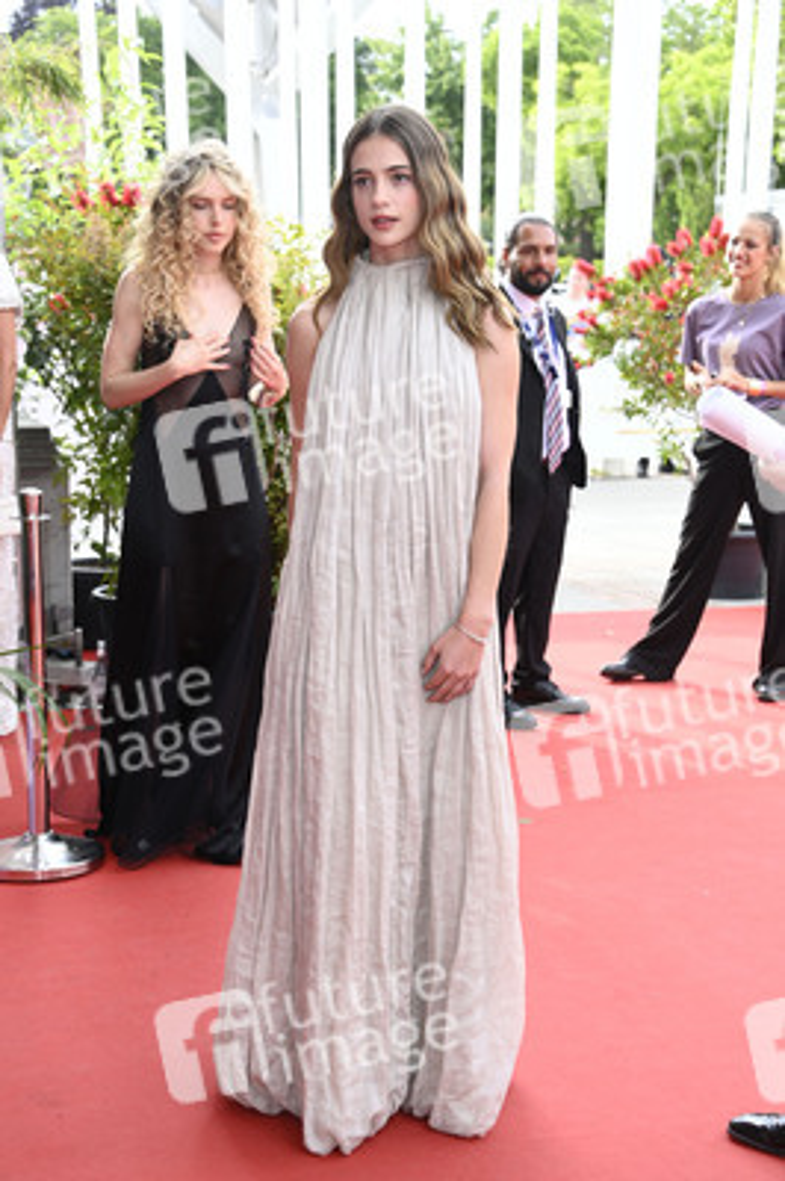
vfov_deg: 34.5
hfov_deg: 23.3
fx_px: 1900
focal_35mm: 58
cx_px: 392
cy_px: 590
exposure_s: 1/250
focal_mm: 58
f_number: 5.6
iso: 640
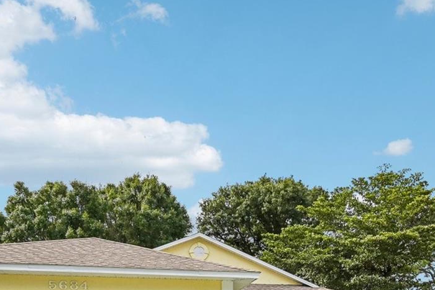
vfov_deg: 35.3
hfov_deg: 58.5
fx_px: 387
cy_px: 317
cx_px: 243
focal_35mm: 32
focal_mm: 14
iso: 400
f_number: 8
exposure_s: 1/1250
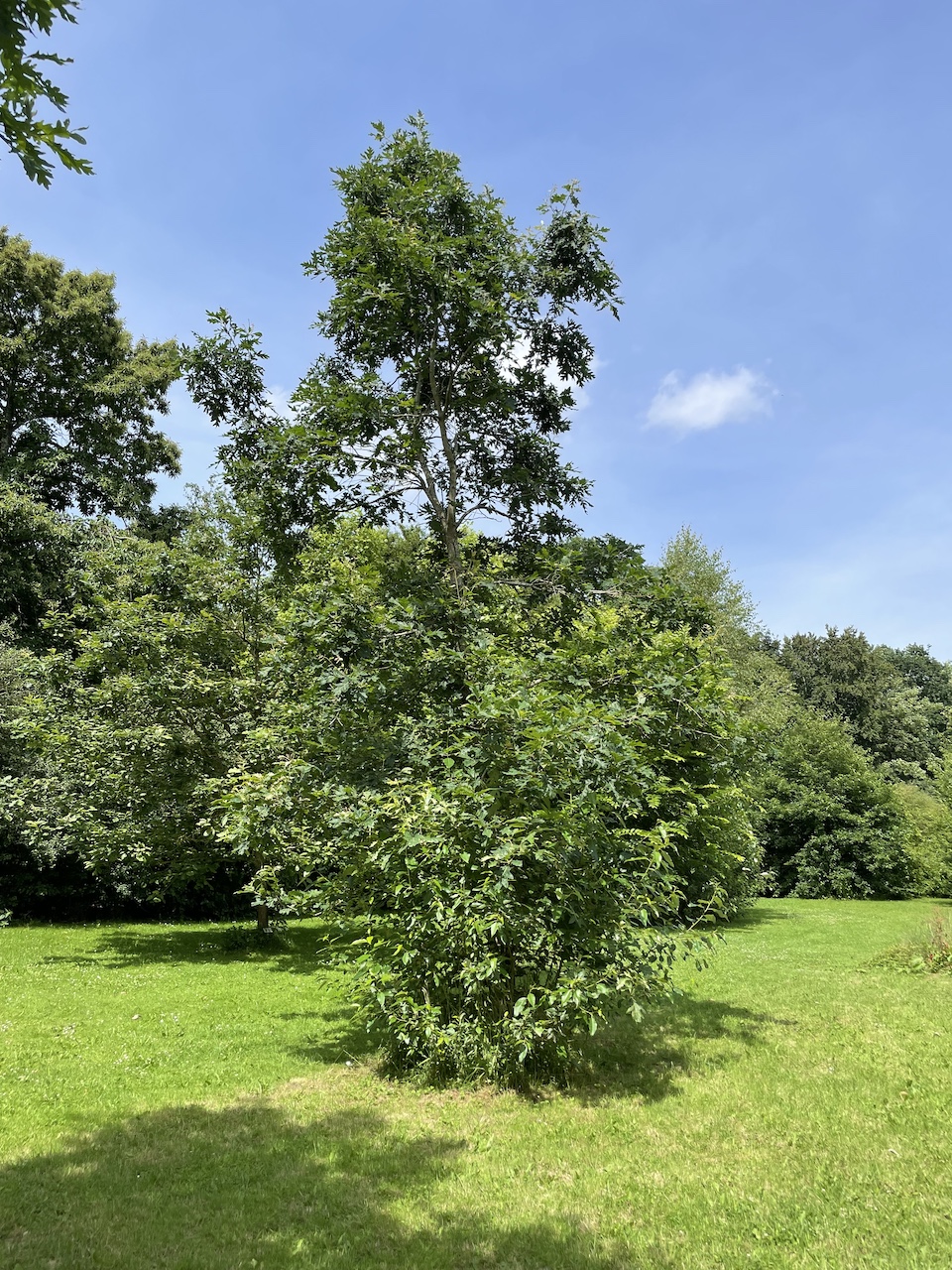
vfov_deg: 67.3
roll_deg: -1.9
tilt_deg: +14.4
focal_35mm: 26
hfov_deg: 53.1
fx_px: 953
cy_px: 635
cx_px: 476
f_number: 1.6
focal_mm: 4.2
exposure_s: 1/2451
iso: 32
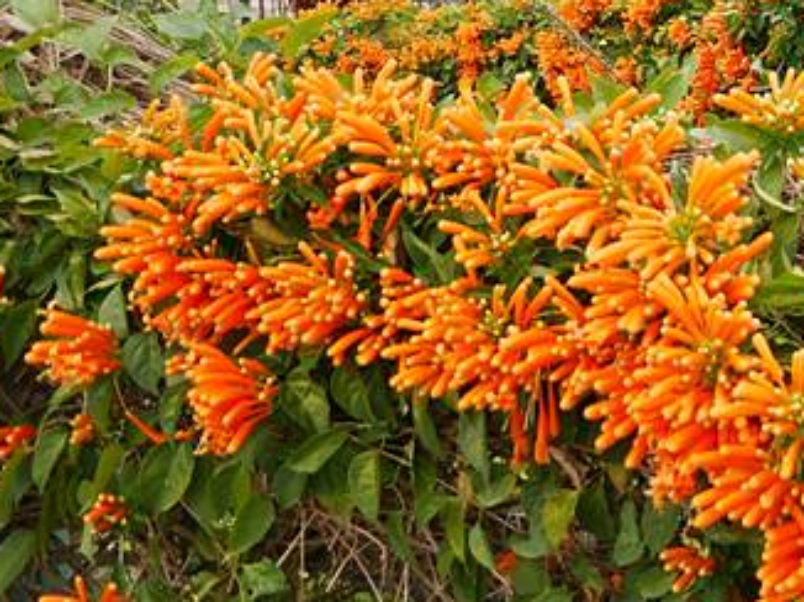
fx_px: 1996
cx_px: 1117
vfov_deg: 15.9
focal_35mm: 86
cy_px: -278
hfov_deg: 20.3
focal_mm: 14
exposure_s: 1/400
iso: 200
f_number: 2.5
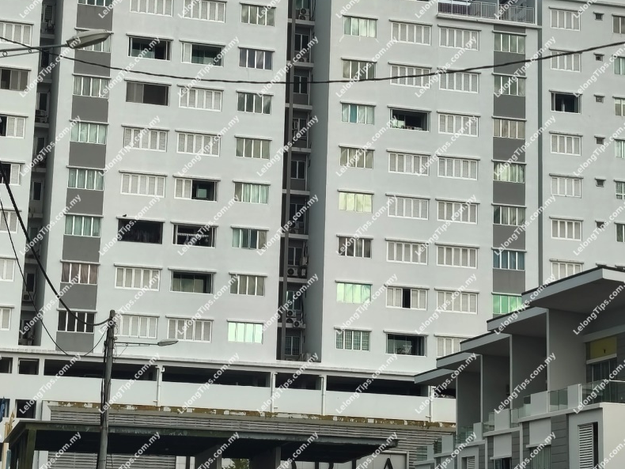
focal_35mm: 88
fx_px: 1589
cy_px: 159
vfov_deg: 16.8
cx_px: 213
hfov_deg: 22.2
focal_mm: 6.06
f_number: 1.7
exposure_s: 1/233
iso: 50
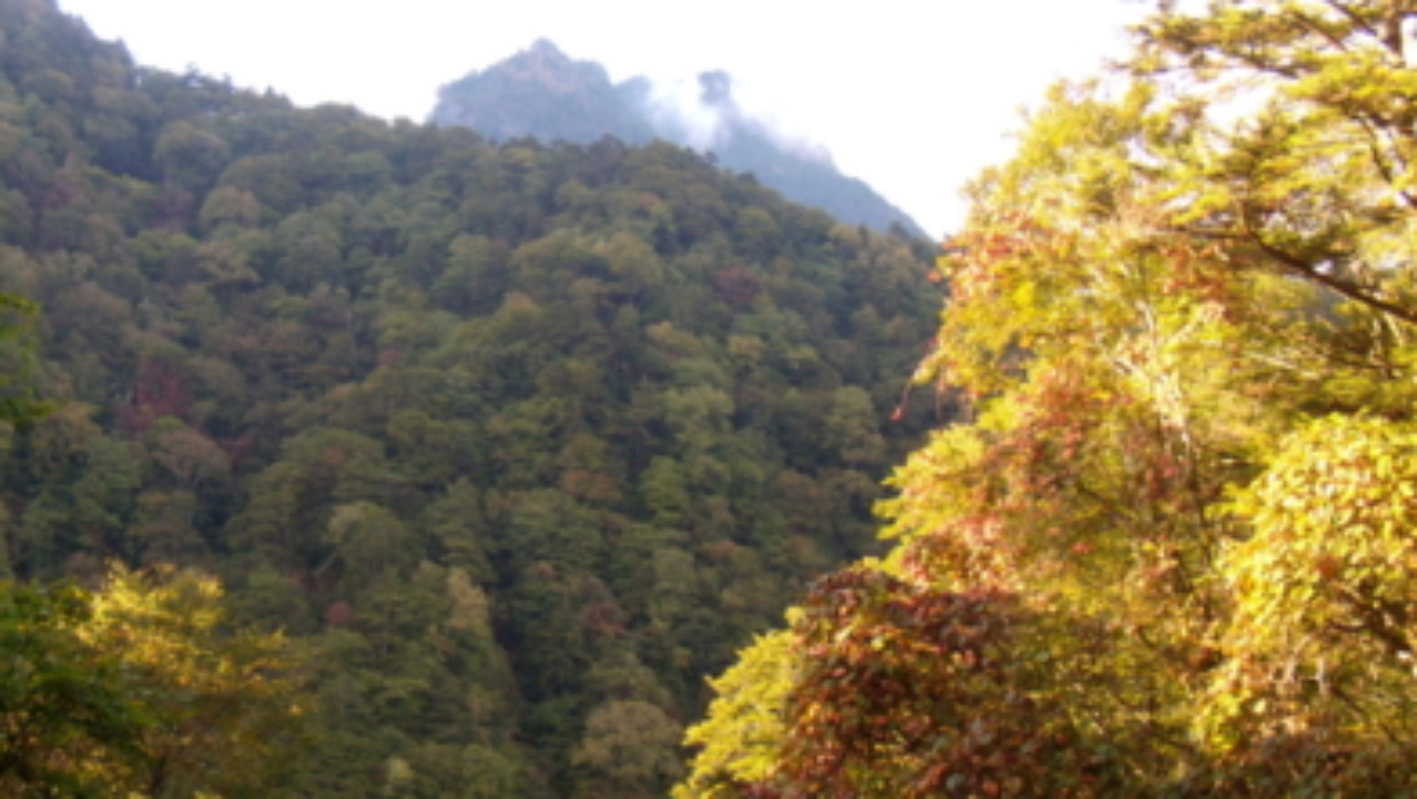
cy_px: 495
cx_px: 698
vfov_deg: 29.6
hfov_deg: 50.5
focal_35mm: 40
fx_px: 1504
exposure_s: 1/125
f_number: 3.6
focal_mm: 6.4
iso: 250
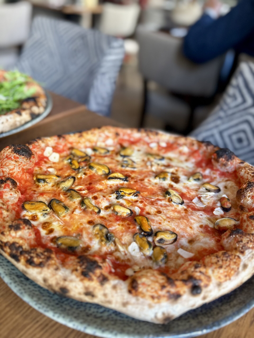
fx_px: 254
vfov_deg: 67.3
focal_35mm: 26
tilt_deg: -34.8
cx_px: 127
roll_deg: -7.2
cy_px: 169
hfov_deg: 53.1
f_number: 1.6
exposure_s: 1/100
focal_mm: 5.96
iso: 125
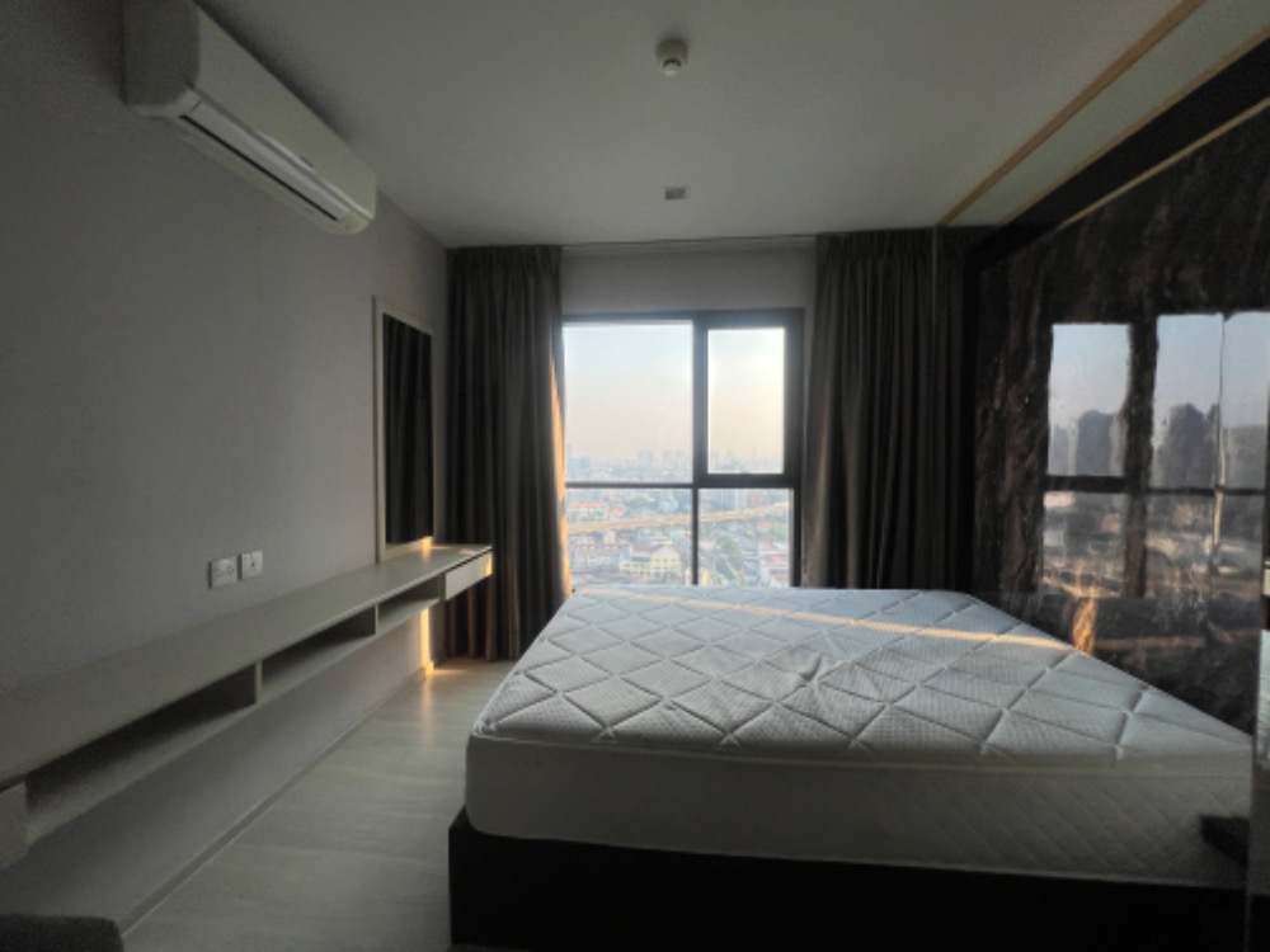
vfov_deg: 89.9
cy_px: 476
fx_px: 477
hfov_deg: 106.2
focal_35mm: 13
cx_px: 635
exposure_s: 1/232
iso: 32
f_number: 1.8
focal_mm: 1.57
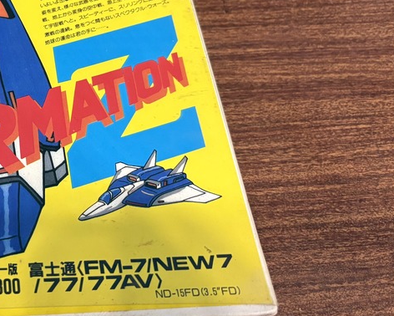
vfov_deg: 27.1
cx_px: -8
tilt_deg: -57.1
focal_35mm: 55
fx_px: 642
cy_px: 65
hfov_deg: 31.3
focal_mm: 5.96
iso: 250
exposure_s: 1/60
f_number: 1.6
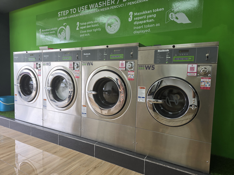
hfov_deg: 73.9
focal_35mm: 23
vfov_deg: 58.9
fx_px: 155
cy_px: 88
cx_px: 117
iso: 50
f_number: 1.7
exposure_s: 1/180
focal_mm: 6.3
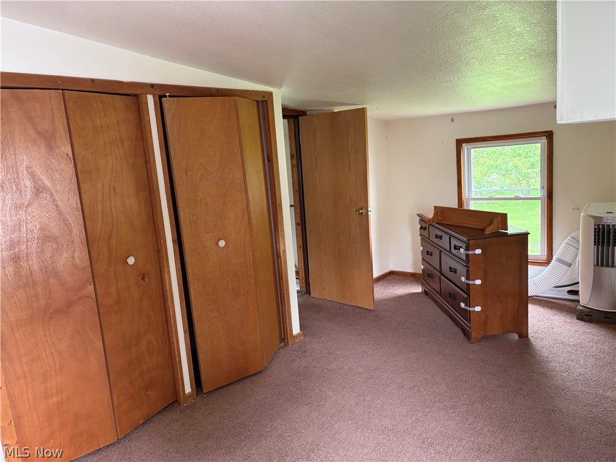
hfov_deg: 67.3
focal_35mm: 26
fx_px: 463
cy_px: 231
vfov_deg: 53.1
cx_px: 308
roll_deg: +5.3
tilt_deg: -9.3
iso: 160
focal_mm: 5.96
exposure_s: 1/60
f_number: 1.6
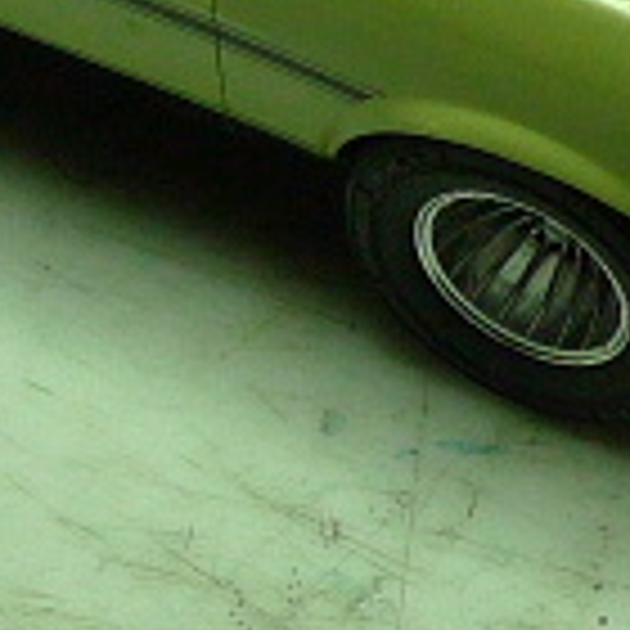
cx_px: 36
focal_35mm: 436
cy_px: -356
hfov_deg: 4.0
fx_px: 8977
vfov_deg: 4.0
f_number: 2.8
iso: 250
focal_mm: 12.8
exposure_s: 1/125
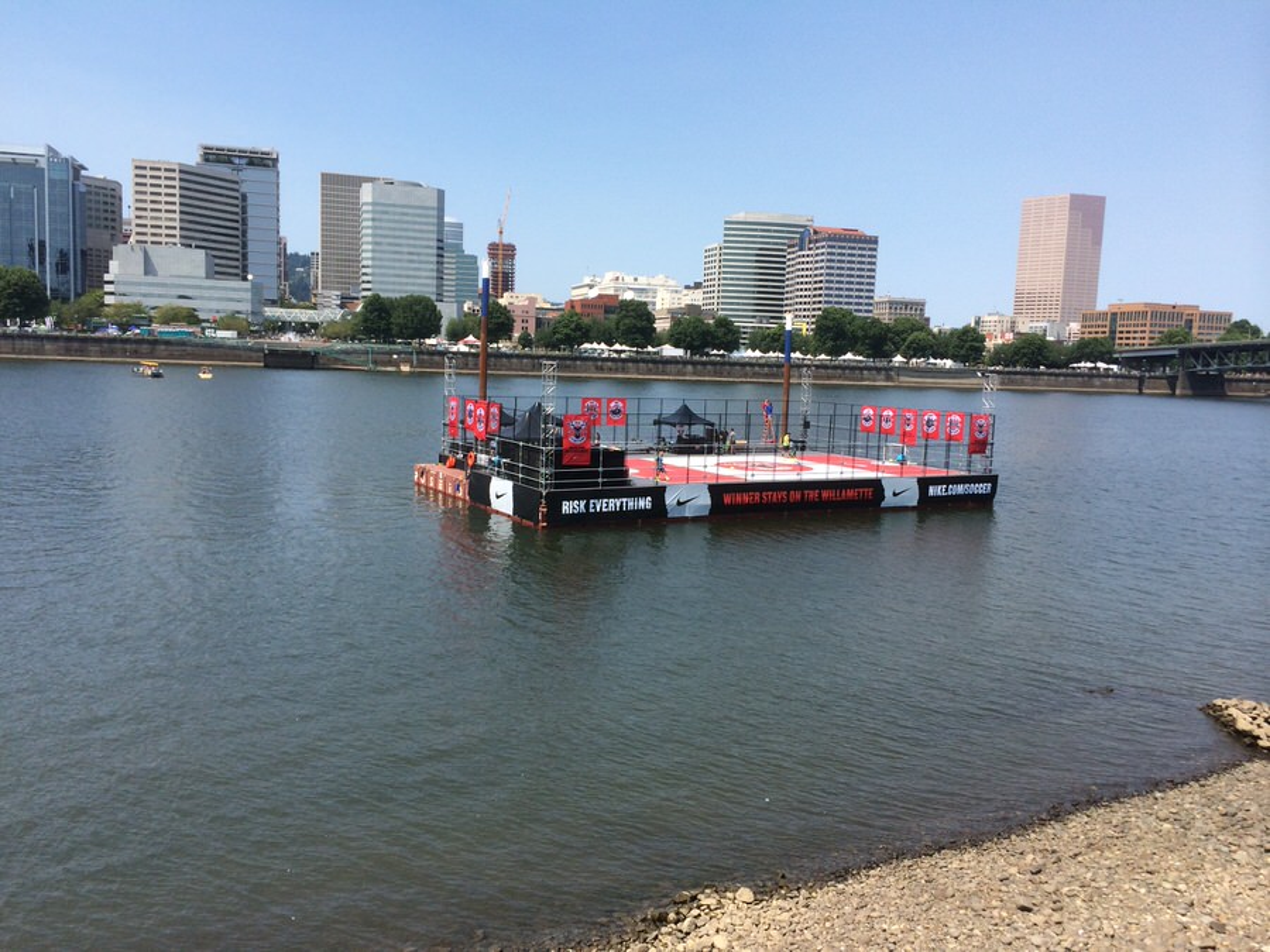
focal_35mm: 30
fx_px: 1101
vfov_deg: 46.8
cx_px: 635
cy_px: 476
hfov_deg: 60.0
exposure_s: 1/2160
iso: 40
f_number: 2.2
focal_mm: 4.12
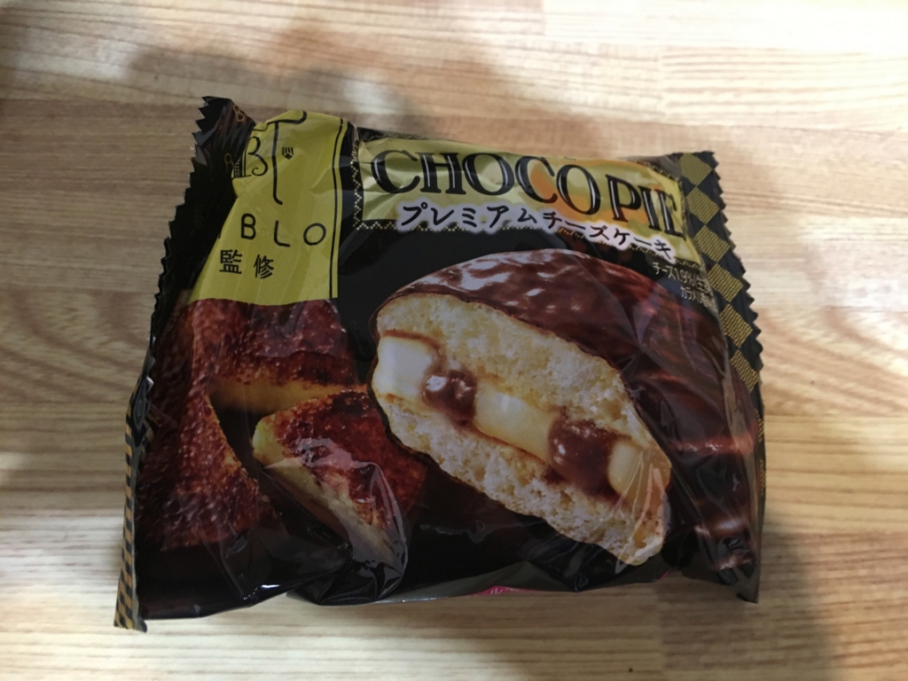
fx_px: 761
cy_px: 340
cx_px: 454
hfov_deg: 61.7
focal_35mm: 29
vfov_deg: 48.2
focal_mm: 4.15
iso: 200
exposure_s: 1/17
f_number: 2.2
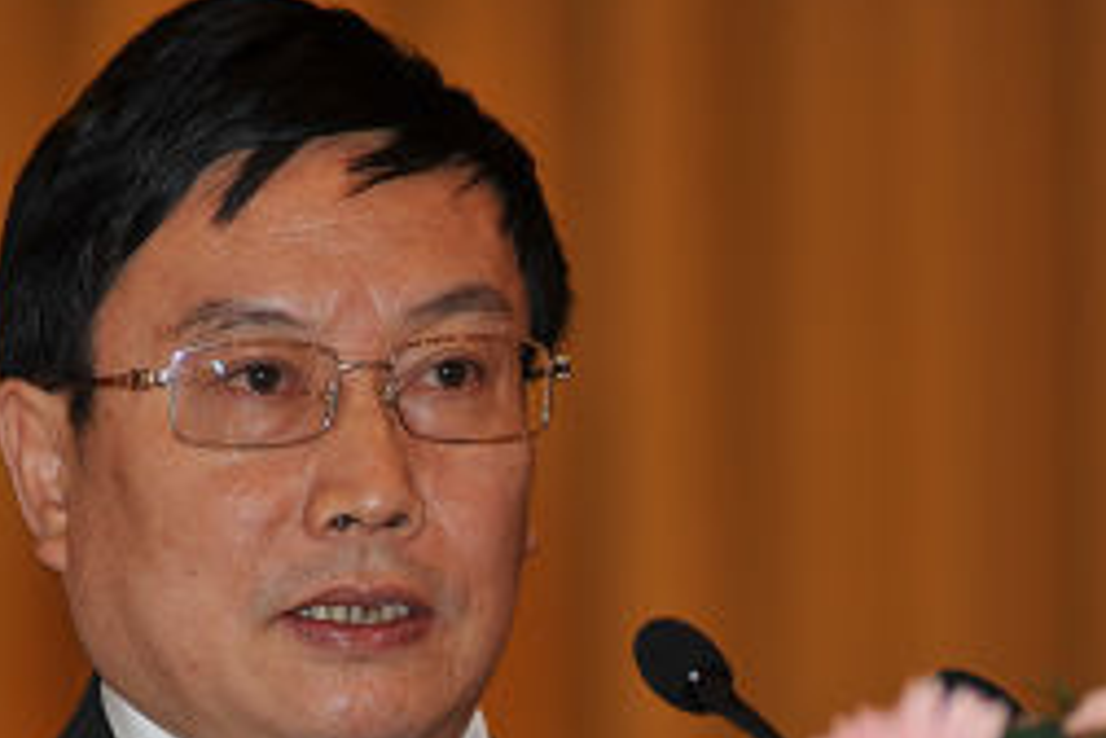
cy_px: 670
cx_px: 417
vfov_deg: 3.1
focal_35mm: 437
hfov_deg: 4.7
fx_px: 13425
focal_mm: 220
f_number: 5.6
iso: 320
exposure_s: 1/60
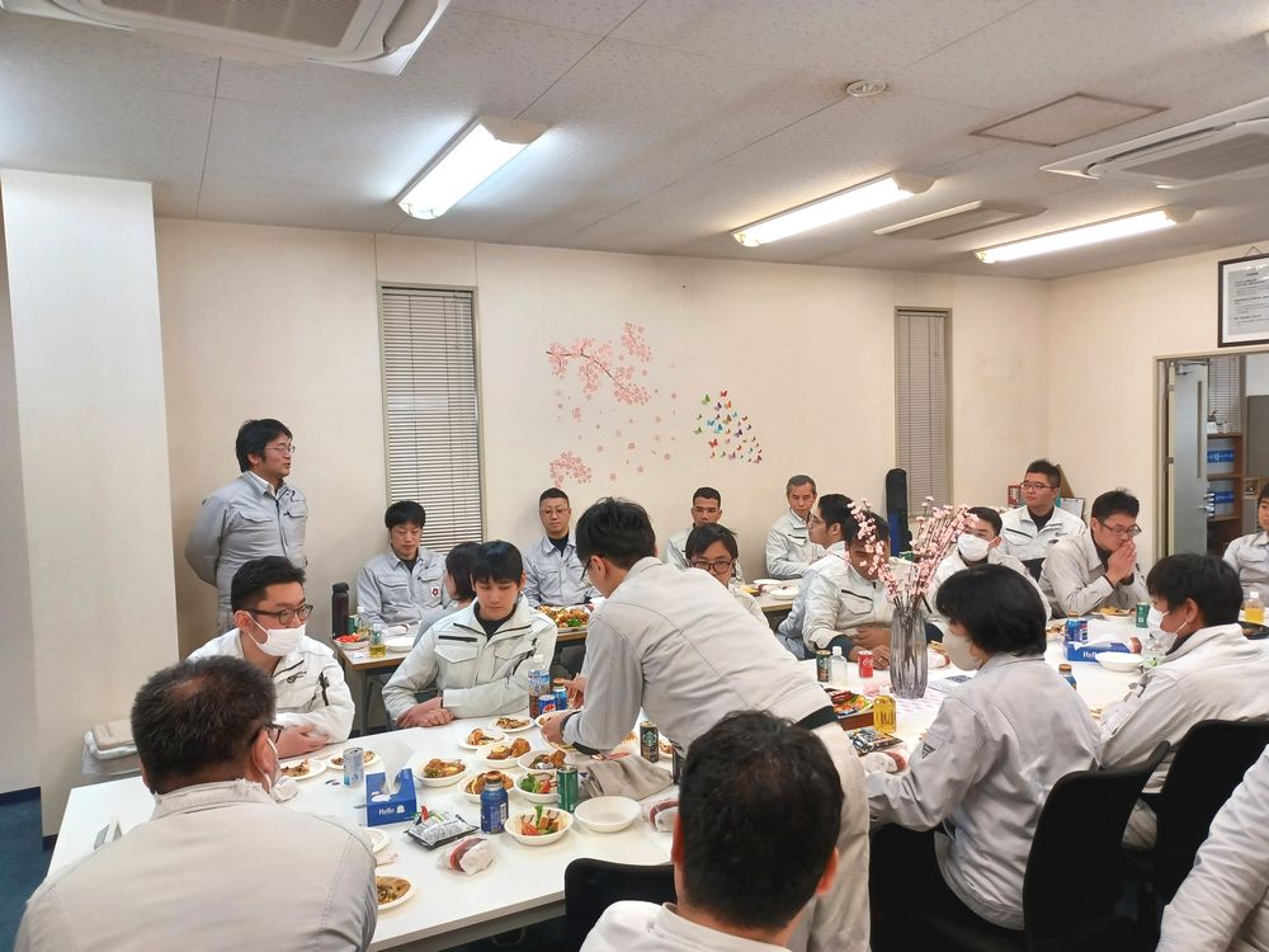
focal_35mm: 25
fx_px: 916
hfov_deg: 69.4
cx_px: 634
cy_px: 476
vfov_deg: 54.9
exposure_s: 1/50
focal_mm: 4.6
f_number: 1.8
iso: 100
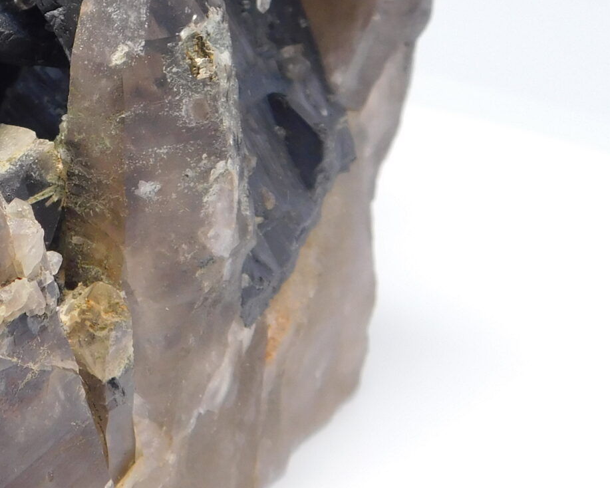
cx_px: 0
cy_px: 116
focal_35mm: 109
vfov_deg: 14.1
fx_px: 1968
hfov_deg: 17.2
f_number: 3.6
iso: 125
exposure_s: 1/100
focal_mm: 7.1
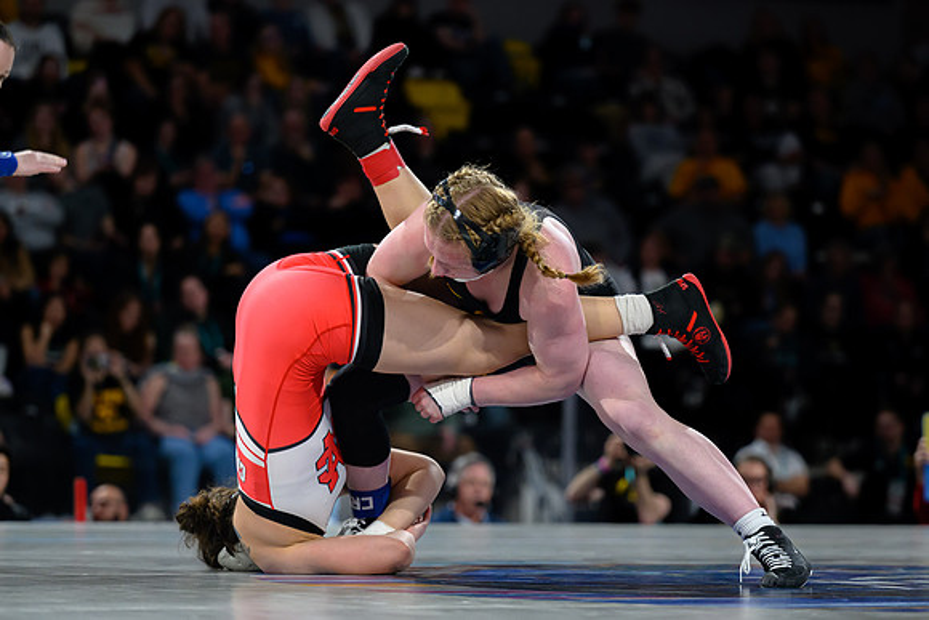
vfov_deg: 8.9
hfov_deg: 13.3
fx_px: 3986
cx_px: 473
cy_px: 371
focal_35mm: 154
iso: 2500
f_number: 2.8
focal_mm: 120
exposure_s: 1/800
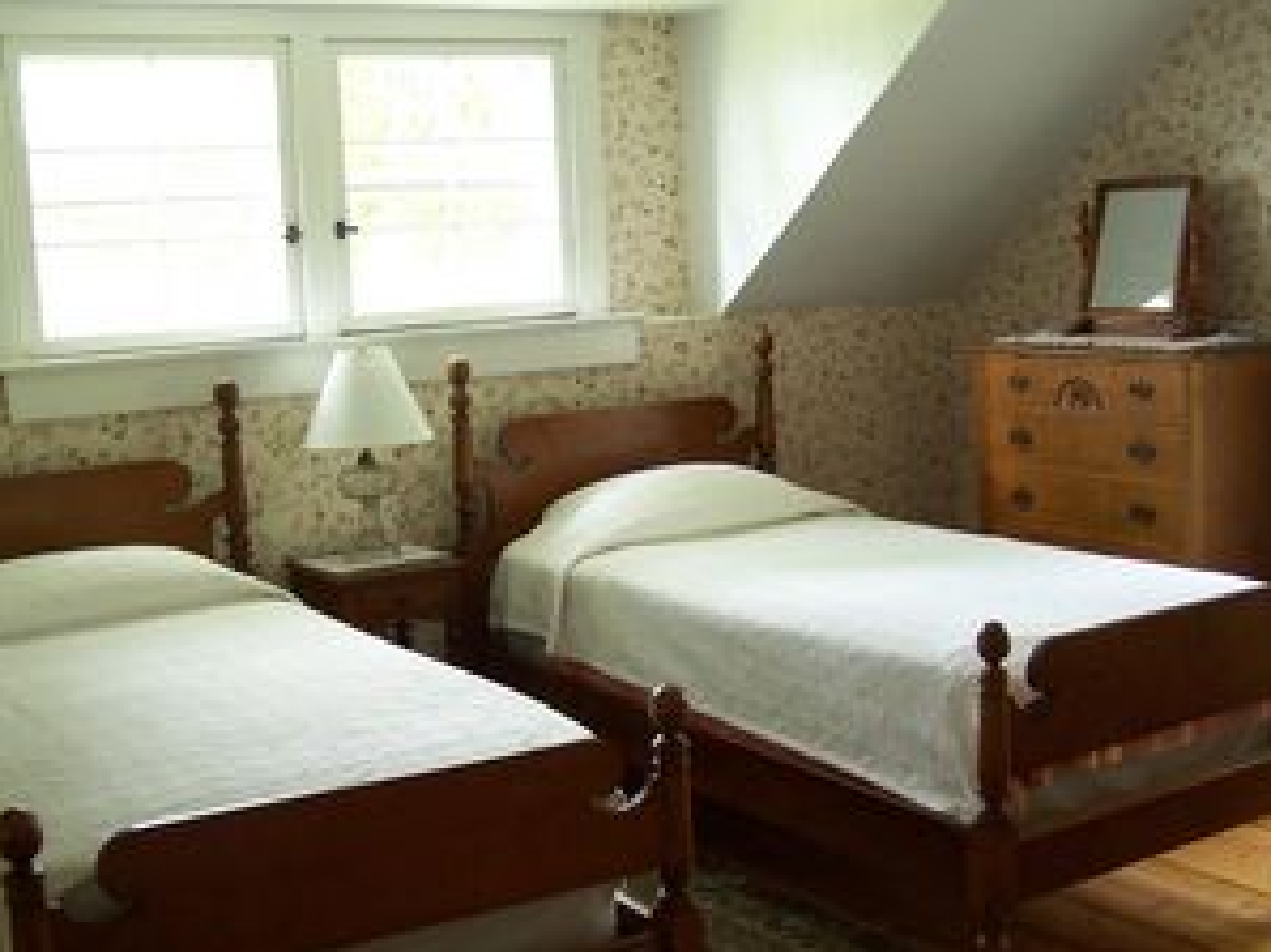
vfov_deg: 30.8
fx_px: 1724
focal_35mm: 47
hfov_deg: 40.5
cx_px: 610
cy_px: 555
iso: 140
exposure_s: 1/10
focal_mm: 6.3
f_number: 2.8
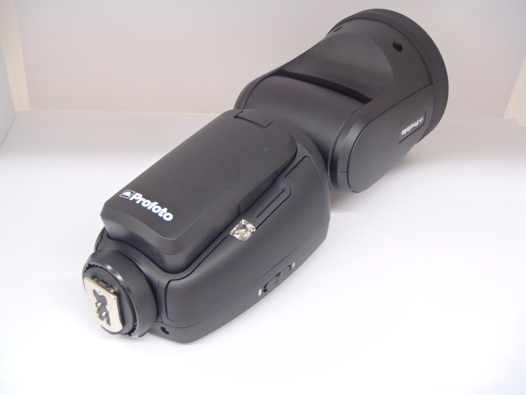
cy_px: 198
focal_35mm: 46
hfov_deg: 41.2
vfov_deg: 31.5
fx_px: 699
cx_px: 263
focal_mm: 8.25
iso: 200
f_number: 4.9
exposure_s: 1/10
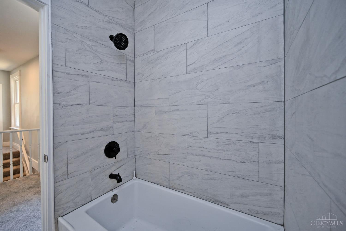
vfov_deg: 81.2
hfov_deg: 104.3
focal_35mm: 14
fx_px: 135
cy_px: 116
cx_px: 173
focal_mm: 14
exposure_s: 1/60
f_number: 4
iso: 500
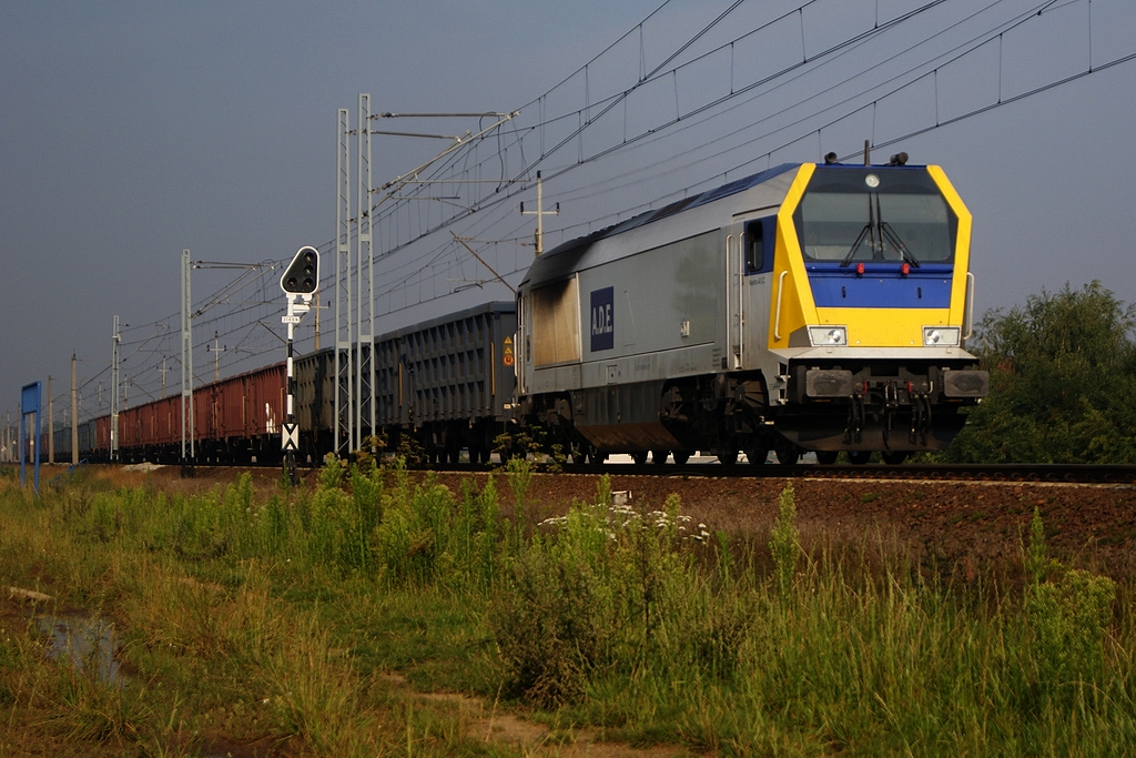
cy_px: 379
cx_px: 568
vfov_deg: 16.6
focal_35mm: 82
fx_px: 2604
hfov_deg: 24.6
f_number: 5.6
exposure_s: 1/250
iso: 100
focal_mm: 55
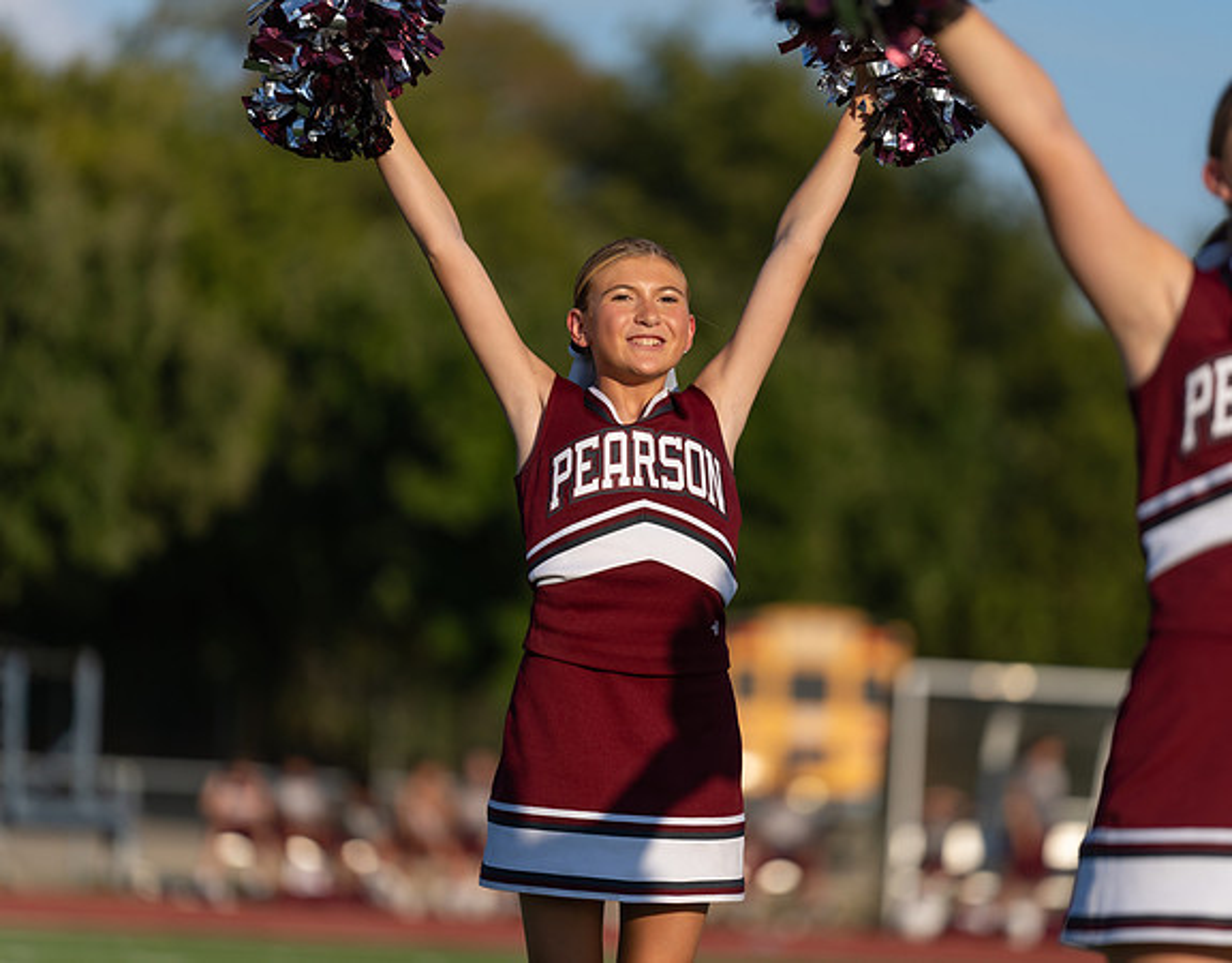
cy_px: 492
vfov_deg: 6.7
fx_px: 8272
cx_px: 670
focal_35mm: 229
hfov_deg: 8.5
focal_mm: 200
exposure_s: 1/2000
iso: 100
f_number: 2.8
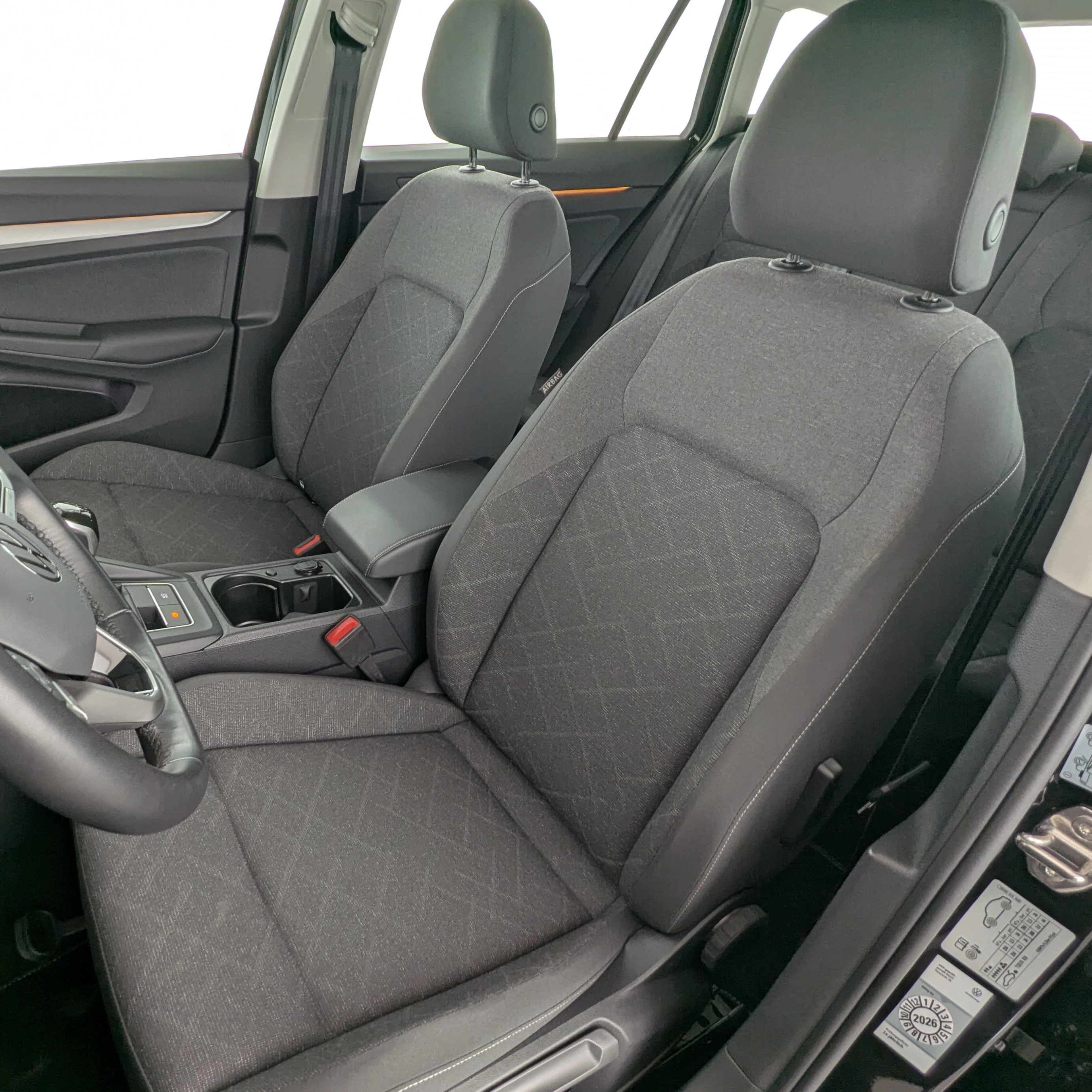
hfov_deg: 71.6
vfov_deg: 72.0
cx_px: 453
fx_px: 749
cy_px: 598
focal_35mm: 21
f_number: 2.2
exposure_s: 1/32.8
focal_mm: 2.35
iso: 54
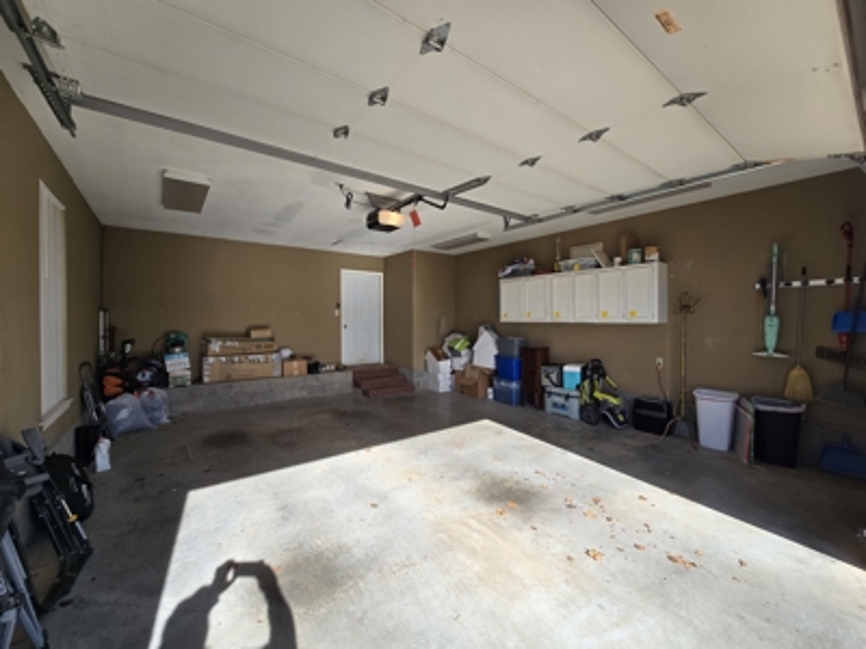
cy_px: 324
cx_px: 433
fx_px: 325
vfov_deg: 89.9
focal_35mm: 13
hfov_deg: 106.2
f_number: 2.2
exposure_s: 1/705
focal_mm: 2.2
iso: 50
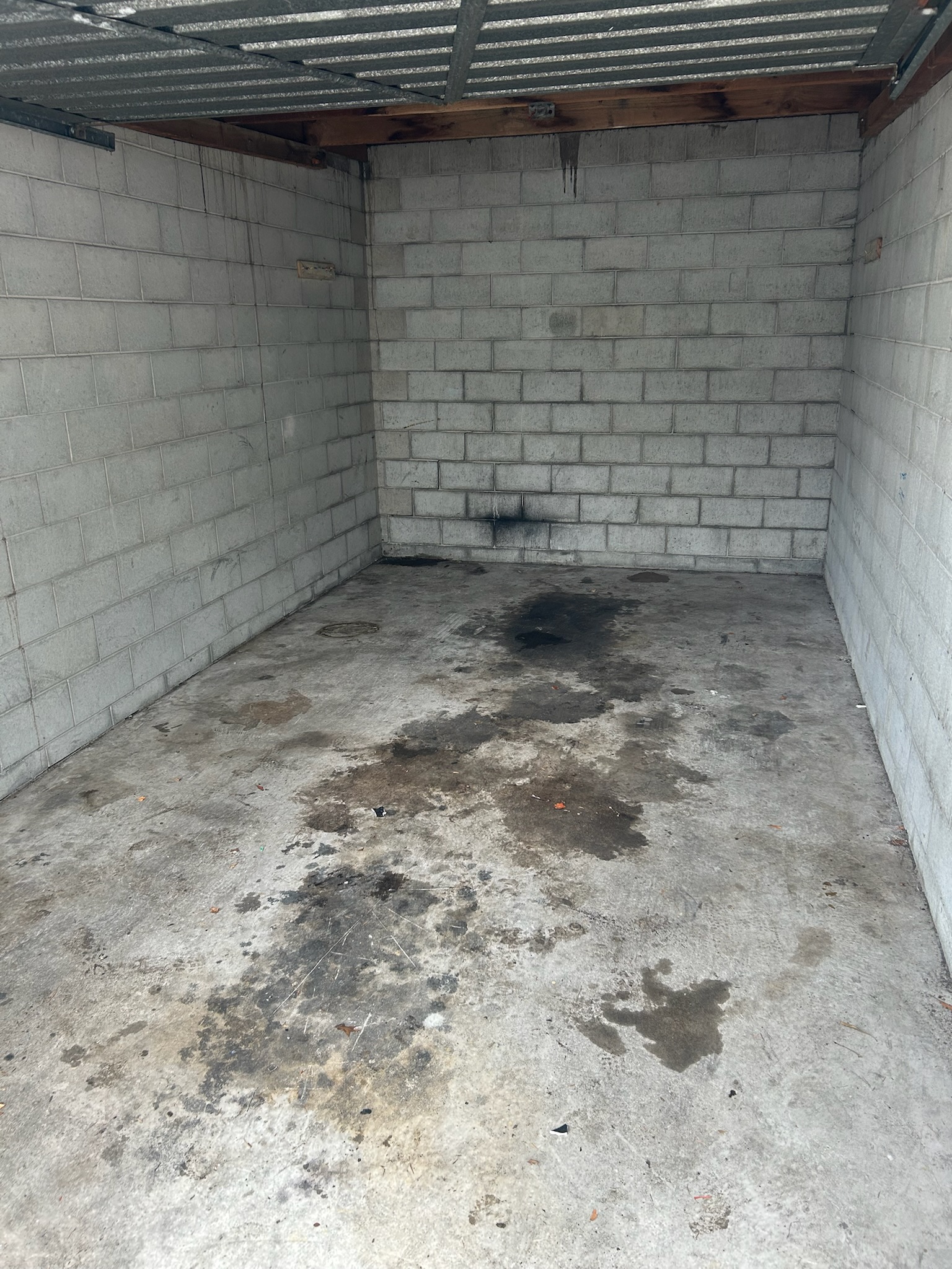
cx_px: 476
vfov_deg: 67.3
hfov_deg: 53.1
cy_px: 634
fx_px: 953
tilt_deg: -18.0
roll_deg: +1.4
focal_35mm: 26
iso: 80
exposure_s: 1/121
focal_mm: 5.7
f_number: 1.5
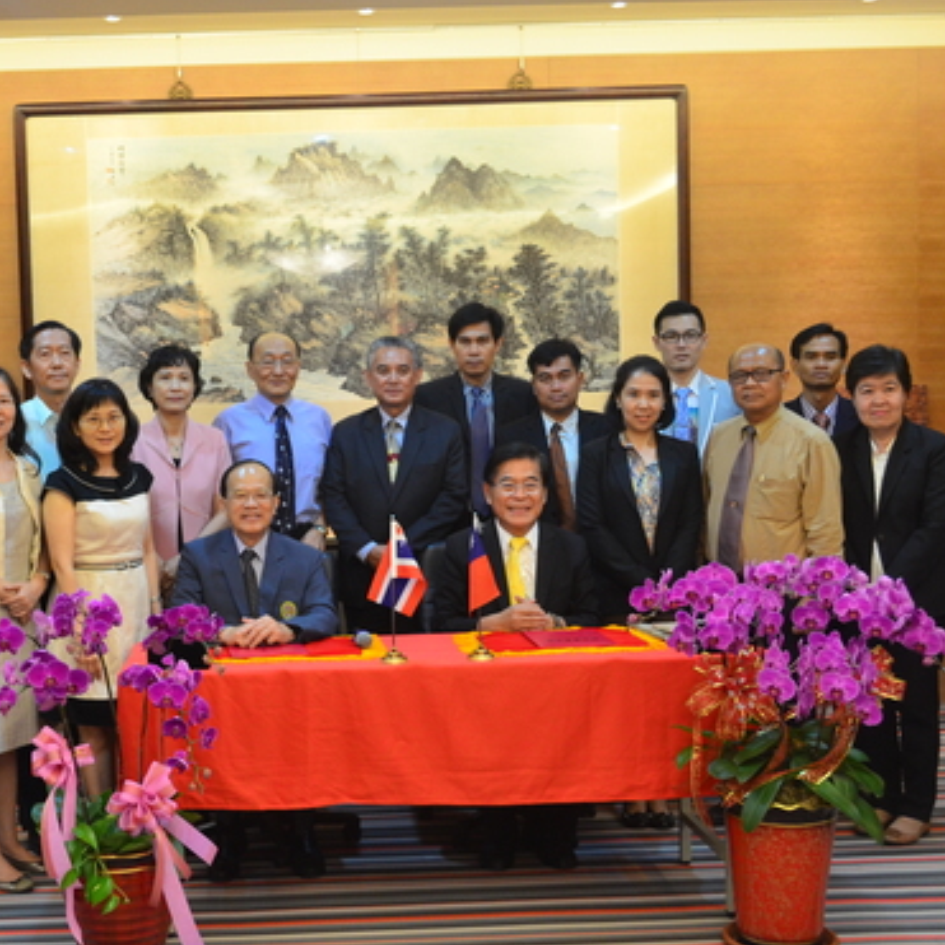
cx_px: 270
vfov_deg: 35.3
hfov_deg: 34.8
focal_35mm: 48
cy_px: 517
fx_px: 1483
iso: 800
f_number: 3.8
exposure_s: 1/25
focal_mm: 20
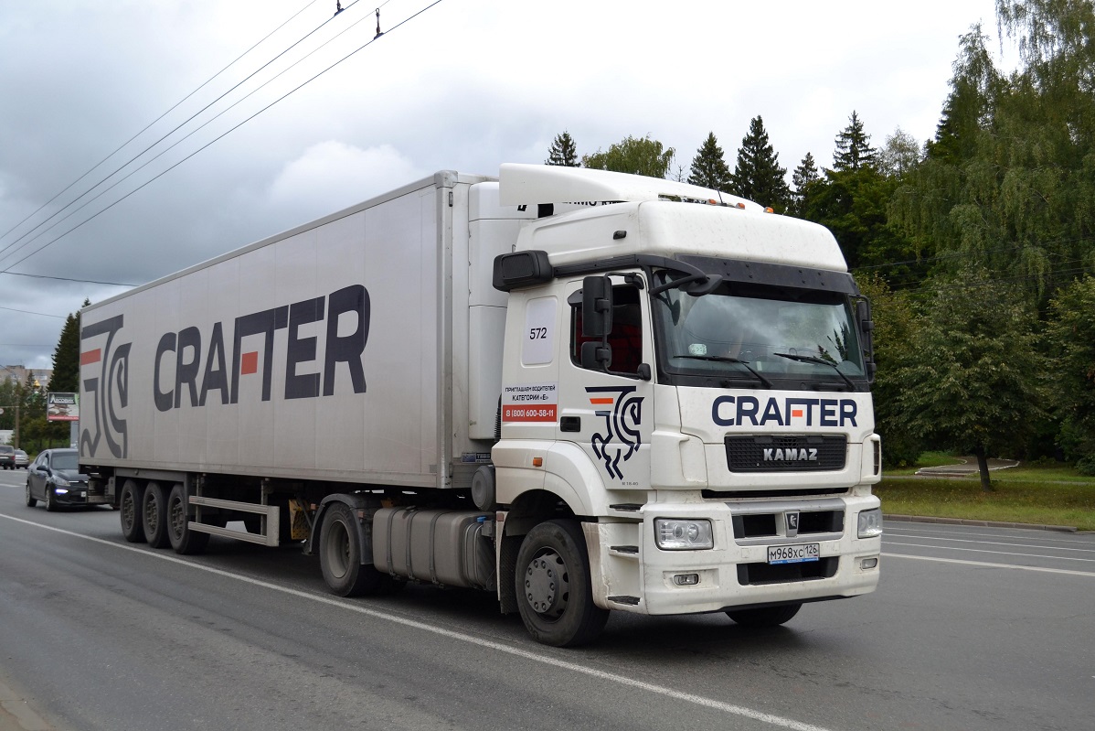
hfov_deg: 49.5
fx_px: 1186
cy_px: 366
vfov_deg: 34.2
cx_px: 548
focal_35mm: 39
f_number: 5
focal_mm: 26
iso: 400
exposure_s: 1/1250
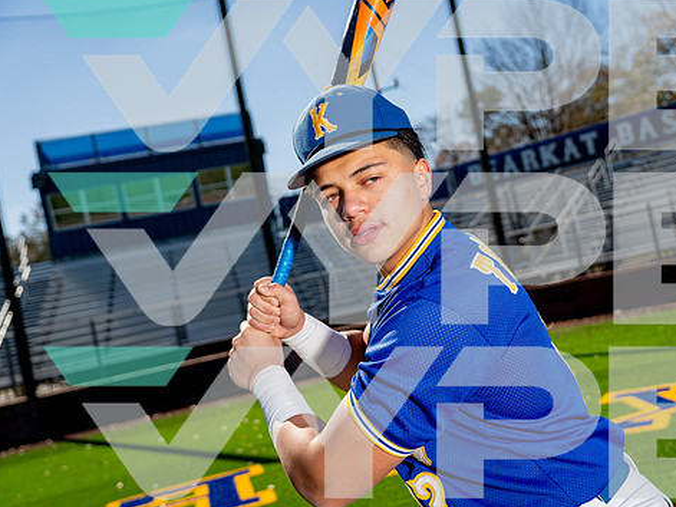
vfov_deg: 32.2
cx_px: 413
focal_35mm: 45
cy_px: 249
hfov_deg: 41.8
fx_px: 879
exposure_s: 1/2000
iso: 100
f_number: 4
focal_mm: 38
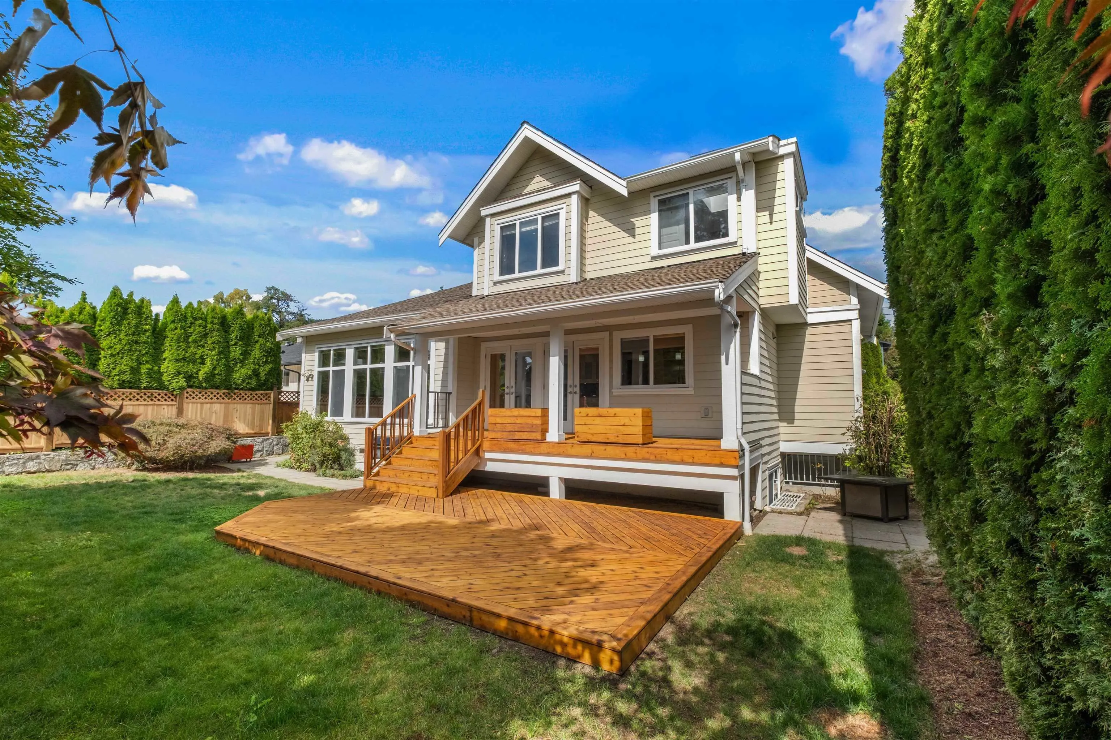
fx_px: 463
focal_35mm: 15
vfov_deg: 77.3
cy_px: 370
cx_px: 556
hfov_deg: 100.4
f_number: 8
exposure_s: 1/100
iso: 400
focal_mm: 10
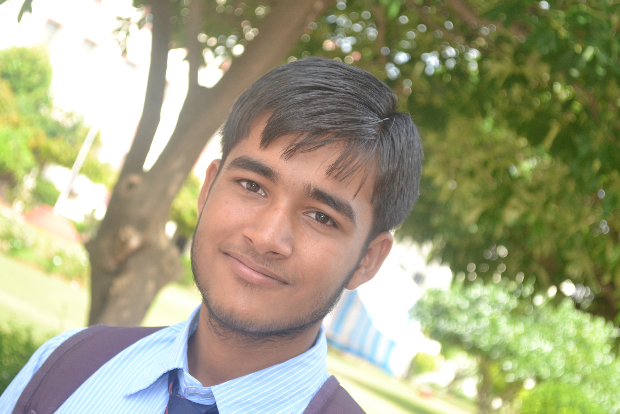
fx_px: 1292
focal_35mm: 75
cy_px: 207
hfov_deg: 27.0
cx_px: 310
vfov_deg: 18.2
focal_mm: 50
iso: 400
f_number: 5.6
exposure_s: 1/200
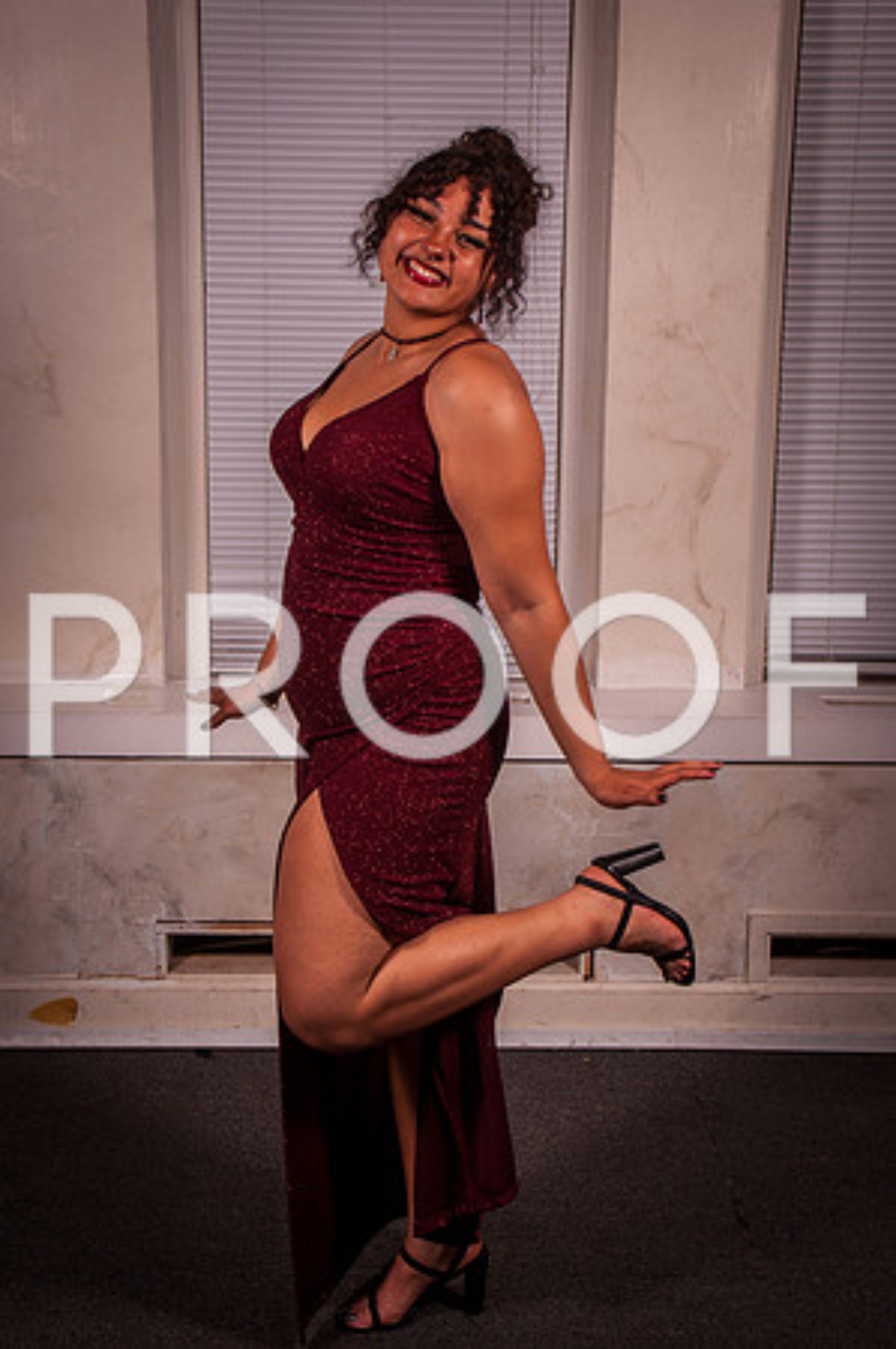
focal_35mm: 57
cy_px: 674
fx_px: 2133
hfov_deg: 23.7
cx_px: 448
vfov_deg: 35.1
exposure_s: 1/125
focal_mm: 38
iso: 200
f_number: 14
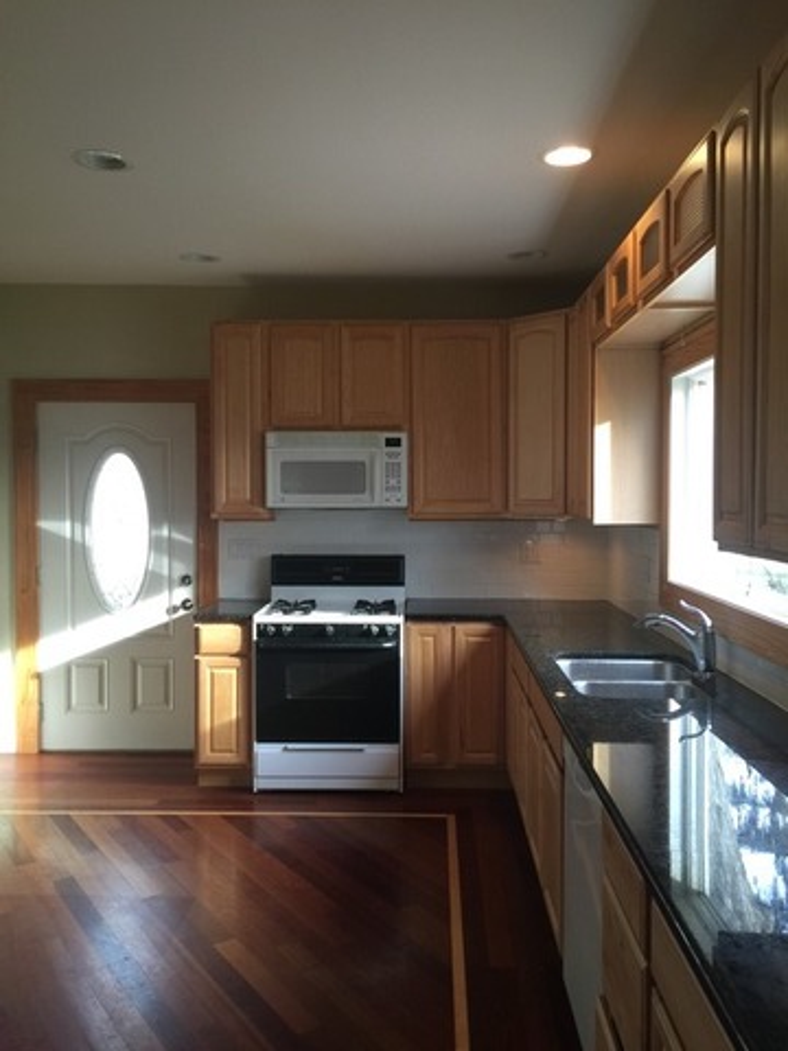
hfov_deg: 48.2
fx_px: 880
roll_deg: +0.1
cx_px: 394
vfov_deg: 61.7
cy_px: 526
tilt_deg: -2.2
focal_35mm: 29
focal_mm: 4.15
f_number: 2.2
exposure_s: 1/30
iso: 40
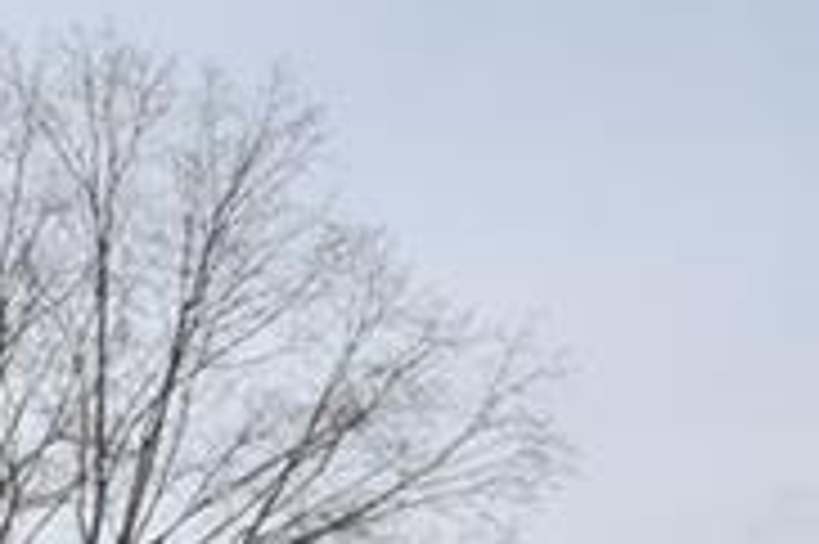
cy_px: 1223
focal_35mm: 203
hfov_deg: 8.9
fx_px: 4614
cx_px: -1341
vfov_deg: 6.5
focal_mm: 24
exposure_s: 1/200
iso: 100
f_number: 9
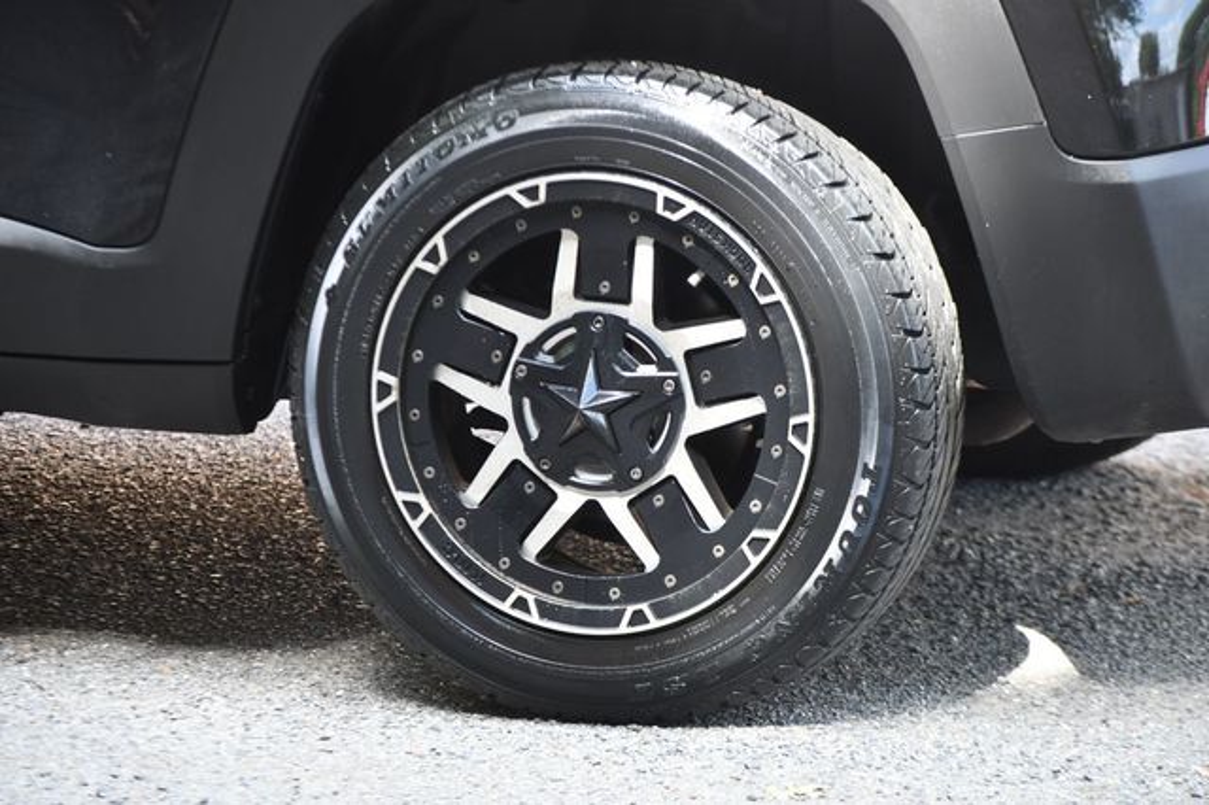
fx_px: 6277
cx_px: 604
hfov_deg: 11.0
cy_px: 402
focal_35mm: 187
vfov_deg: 7.3
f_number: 4.8
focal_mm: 125
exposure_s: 1/250
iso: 640
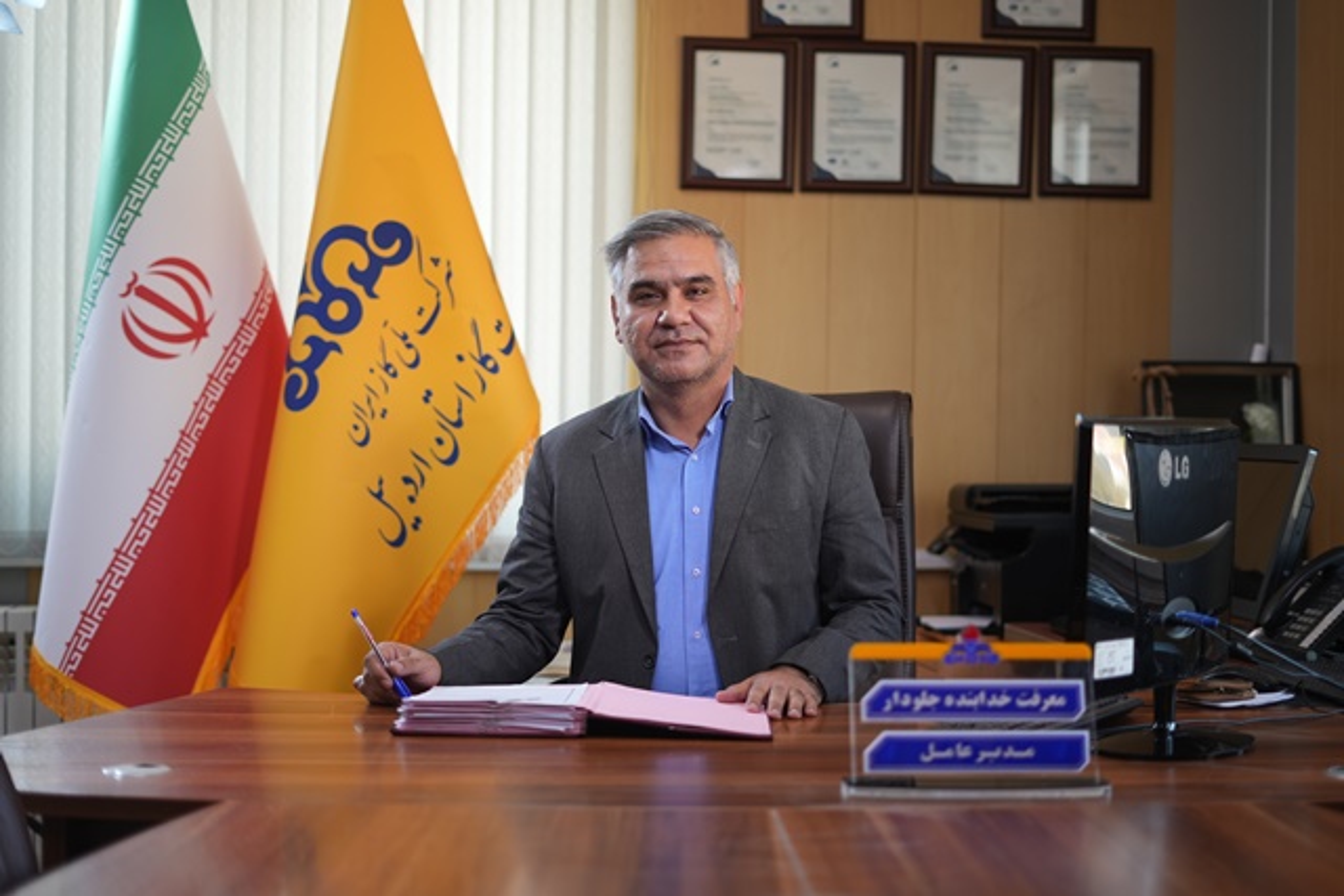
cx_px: 672
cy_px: 448
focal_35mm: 50
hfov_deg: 39.6
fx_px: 1867
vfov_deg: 27.0
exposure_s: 1/125
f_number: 1.8
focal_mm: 50
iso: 200
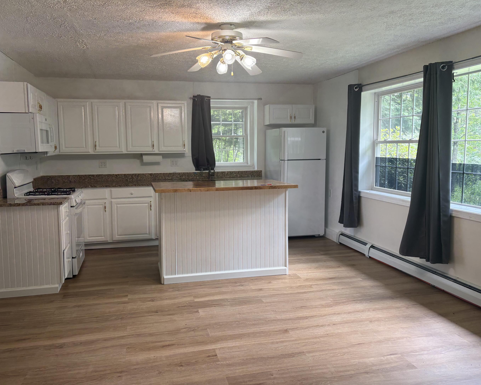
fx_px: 399
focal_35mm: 28
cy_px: 188
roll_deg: +0.5
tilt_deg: -3.5
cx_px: 223
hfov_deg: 62.1
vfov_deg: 51.5
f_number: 1.6
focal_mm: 5.96
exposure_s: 1/60
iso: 100
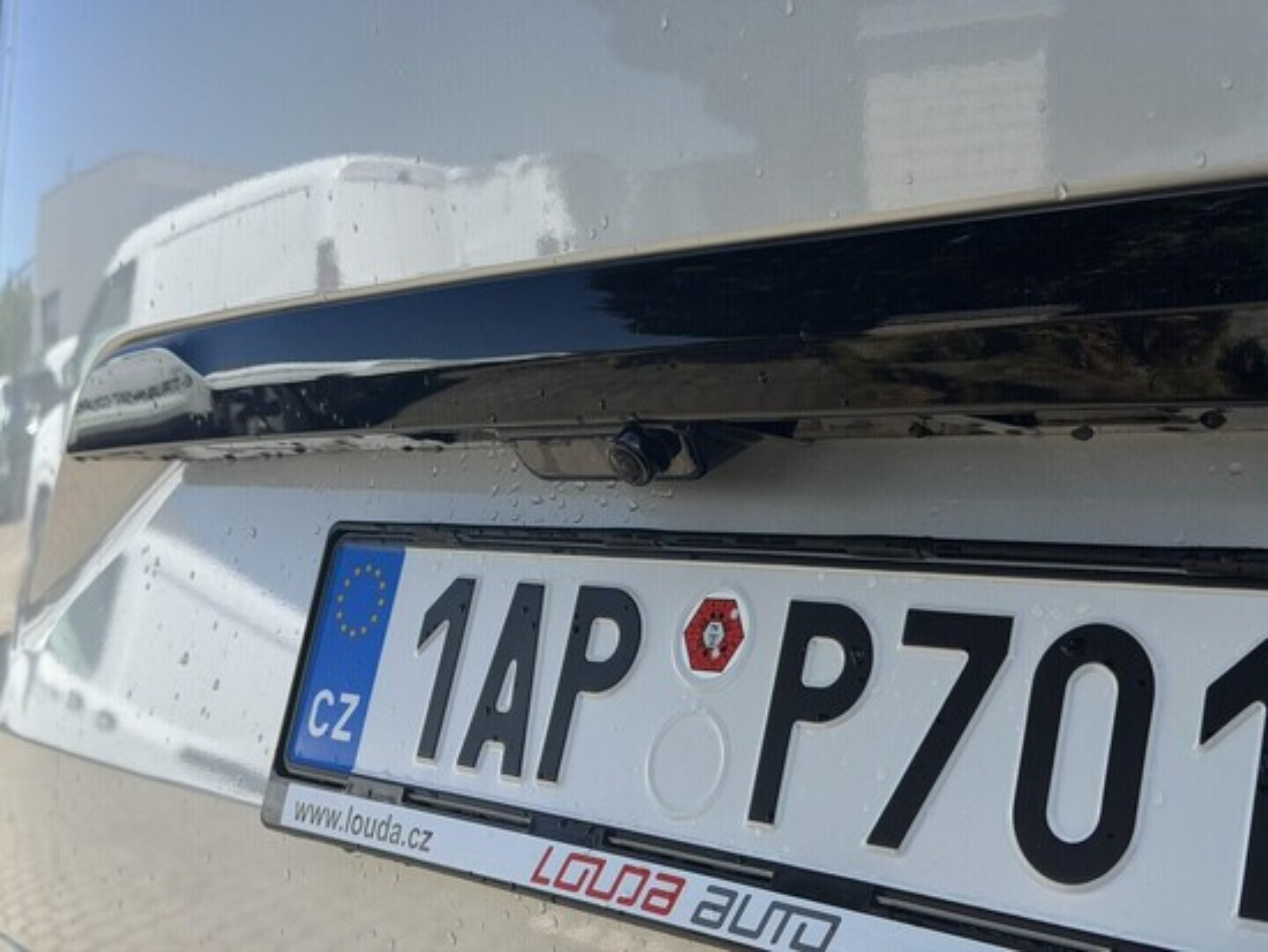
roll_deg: -1.2
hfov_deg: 39.6
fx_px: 1759
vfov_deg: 30.3
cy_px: 476
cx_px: 634
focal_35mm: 48
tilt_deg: -0.1
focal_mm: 6.76
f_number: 1.78
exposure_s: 1/2146
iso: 64
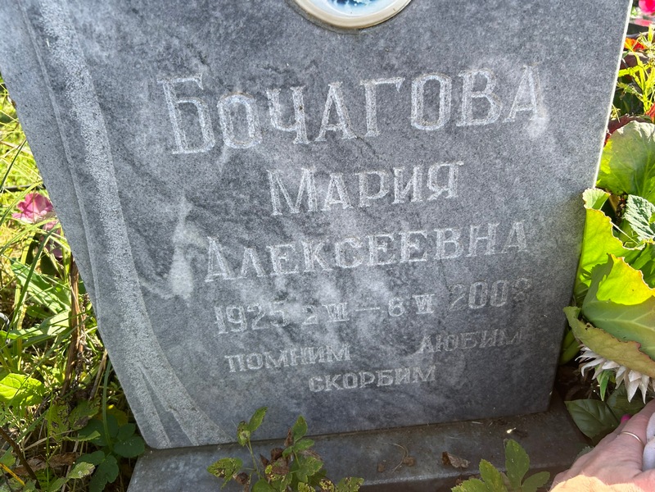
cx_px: 328
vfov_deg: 53.1
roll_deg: +5.4
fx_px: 492
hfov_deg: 67.3
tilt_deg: -30.5
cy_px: 246
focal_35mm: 26
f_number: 1.5
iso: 50
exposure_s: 1/769
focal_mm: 5.7
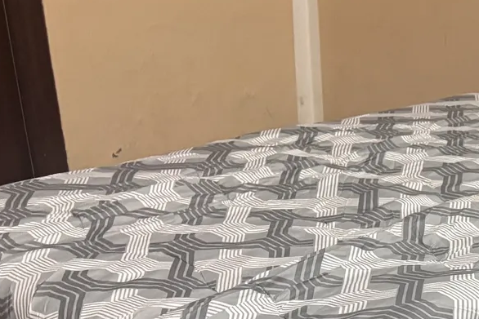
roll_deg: -3.4
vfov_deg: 16.2
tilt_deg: -24.1
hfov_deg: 21.7
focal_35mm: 83
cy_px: 293
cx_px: 645
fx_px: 1105
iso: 400
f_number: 1.6
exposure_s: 1/50
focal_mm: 5.96
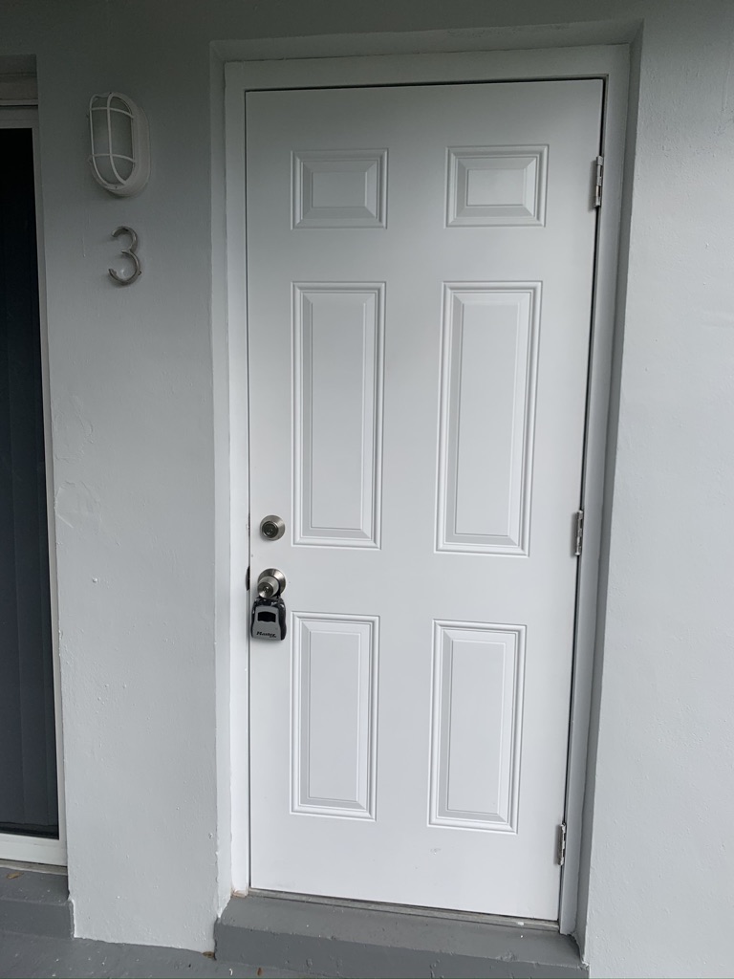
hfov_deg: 53.1
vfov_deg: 67.3
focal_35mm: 26
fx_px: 735
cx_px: 367
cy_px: 490
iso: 25
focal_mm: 4.25
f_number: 1.8
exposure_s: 1/1266
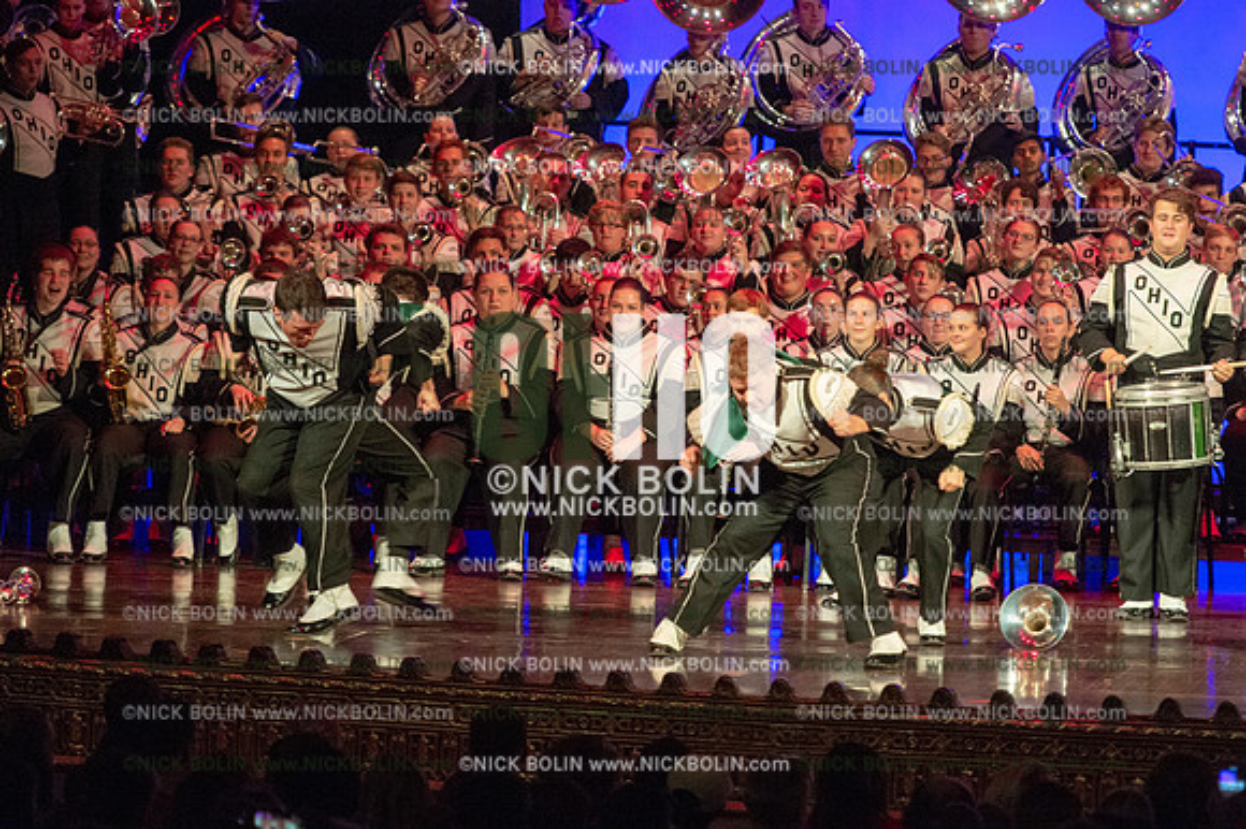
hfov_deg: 9.4
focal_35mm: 220
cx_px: 623
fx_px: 7610
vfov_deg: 6.2
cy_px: 414
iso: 8000
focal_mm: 220
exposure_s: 1/320
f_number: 5.6
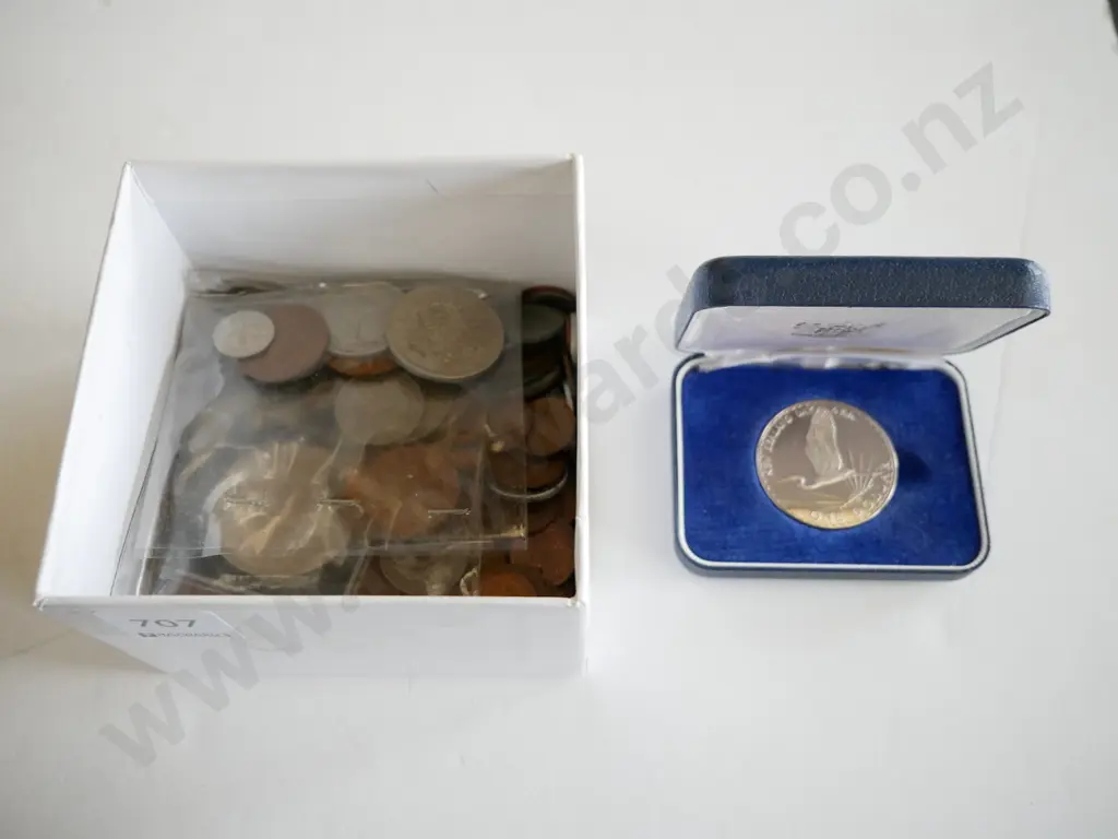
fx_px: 1098
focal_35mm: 34
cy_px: 420
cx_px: 559
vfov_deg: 41.8
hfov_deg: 54.0
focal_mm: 17
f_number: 4
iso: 640
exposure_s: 1/60
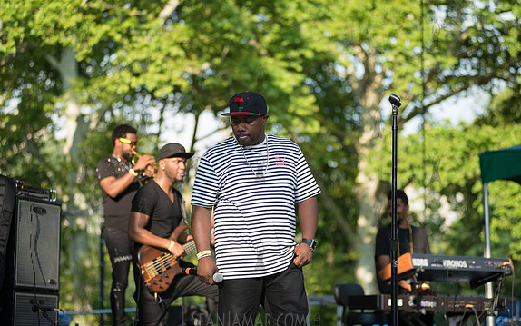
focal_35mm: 103
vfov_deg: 12.7
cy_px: 167
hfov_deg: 20.2
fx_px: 1463
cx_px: 260
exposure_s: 1/1250
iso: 200
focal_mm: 100
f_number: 2.8
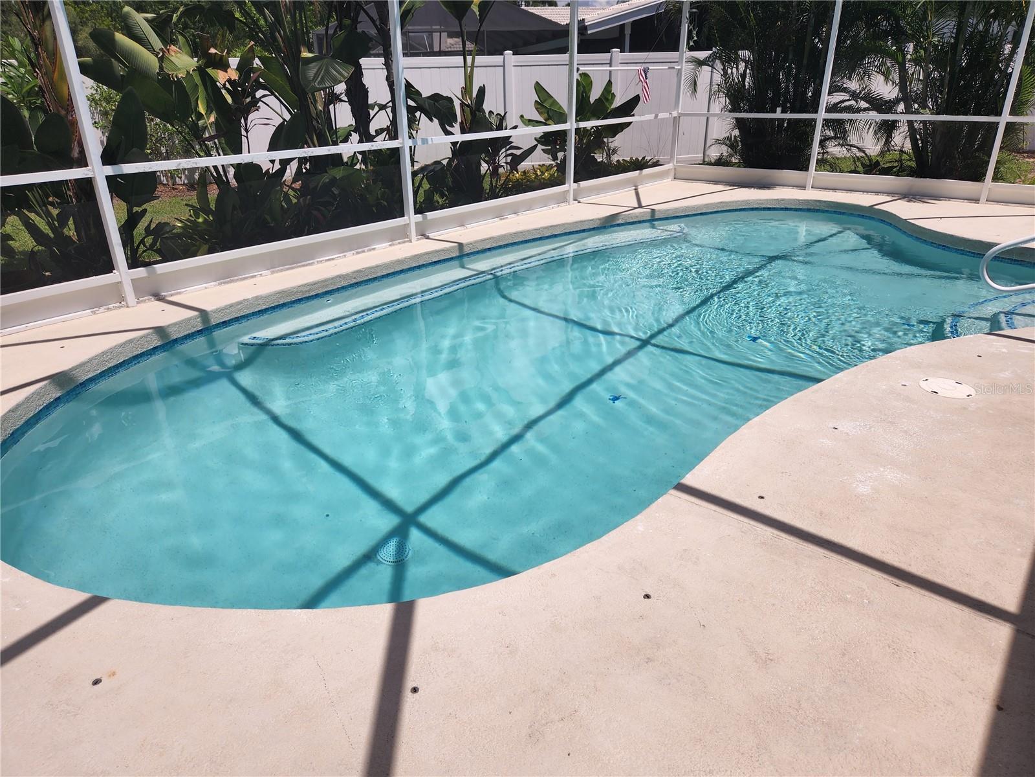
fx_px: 688
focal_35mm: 23
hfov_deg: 73.9
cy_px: 388
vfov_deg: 58.9
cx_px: 518
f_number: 1.8
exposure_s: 1/1994
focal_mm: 5.4
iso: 20
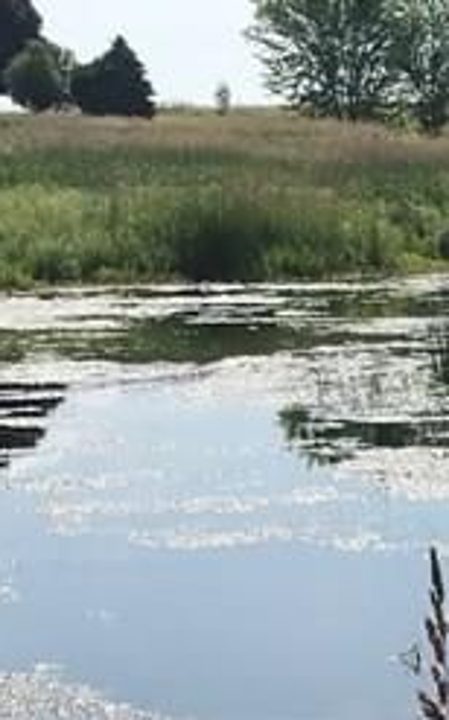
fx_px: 2412
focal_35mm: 123
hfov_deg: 10.2
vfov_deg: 16.2
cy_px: 909
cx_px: 735
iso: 20
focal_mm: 3.99
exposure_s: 1/2994
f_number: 1.8
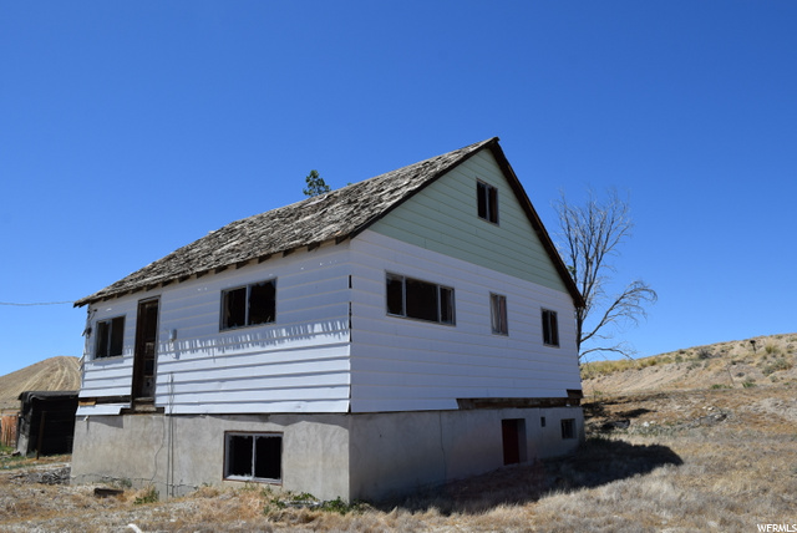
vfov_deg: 48.0
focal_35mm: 27
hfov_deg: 67.3
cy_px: 266
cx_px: 398
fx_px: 598
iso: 200
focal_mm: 18
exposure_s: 1/400
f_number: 10
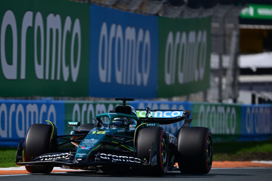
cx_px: 103
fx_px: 4345
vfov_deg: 2.4
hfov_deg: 3.6
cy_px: 126
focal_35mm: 575
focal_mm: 400
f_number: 2.8
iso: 32
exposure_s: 1/1000
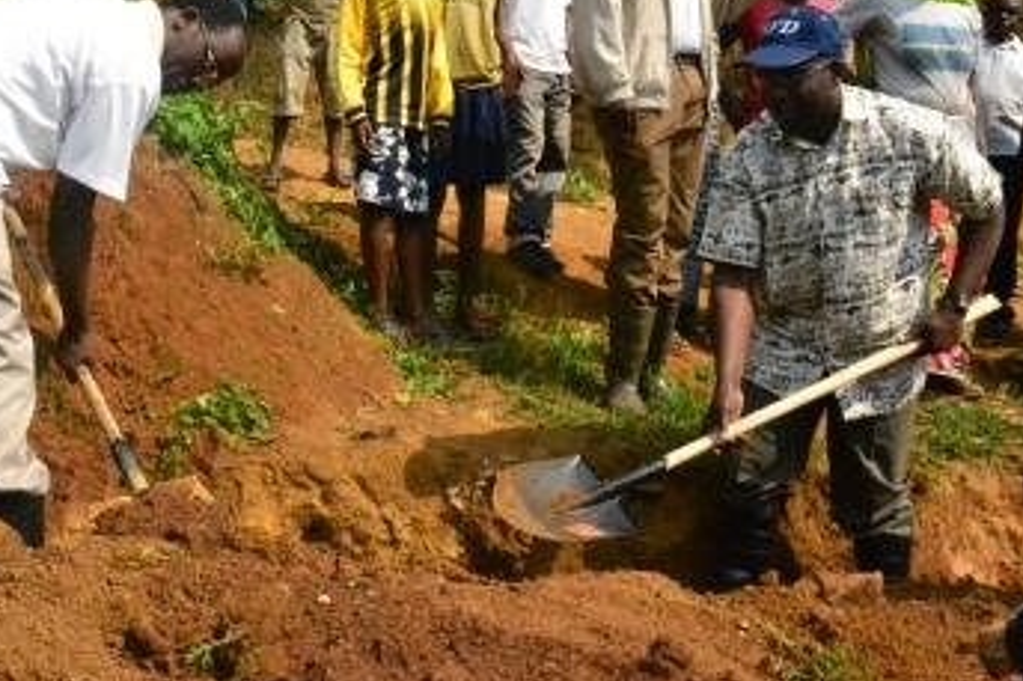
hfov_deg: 45.2
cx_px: 407
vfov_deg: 31.1
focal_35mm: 43
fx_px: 1221
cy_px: 281
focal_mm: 22
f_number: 22
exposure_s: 1/2000
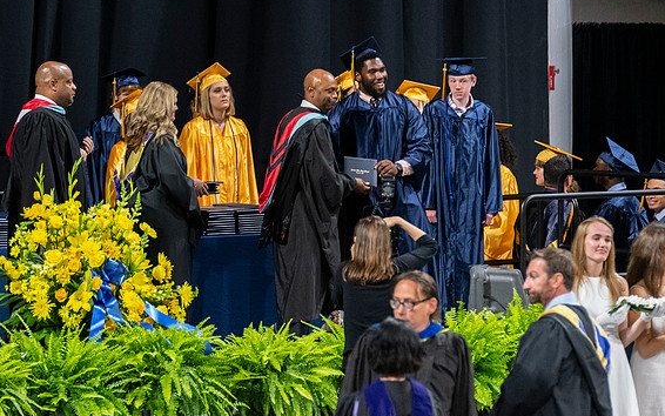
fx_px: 6906
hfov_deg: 5.5
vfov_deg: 3.4
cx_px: 220
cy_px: 148
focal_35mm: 381
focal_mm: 190
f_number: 4
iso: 2000
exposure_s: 1/200
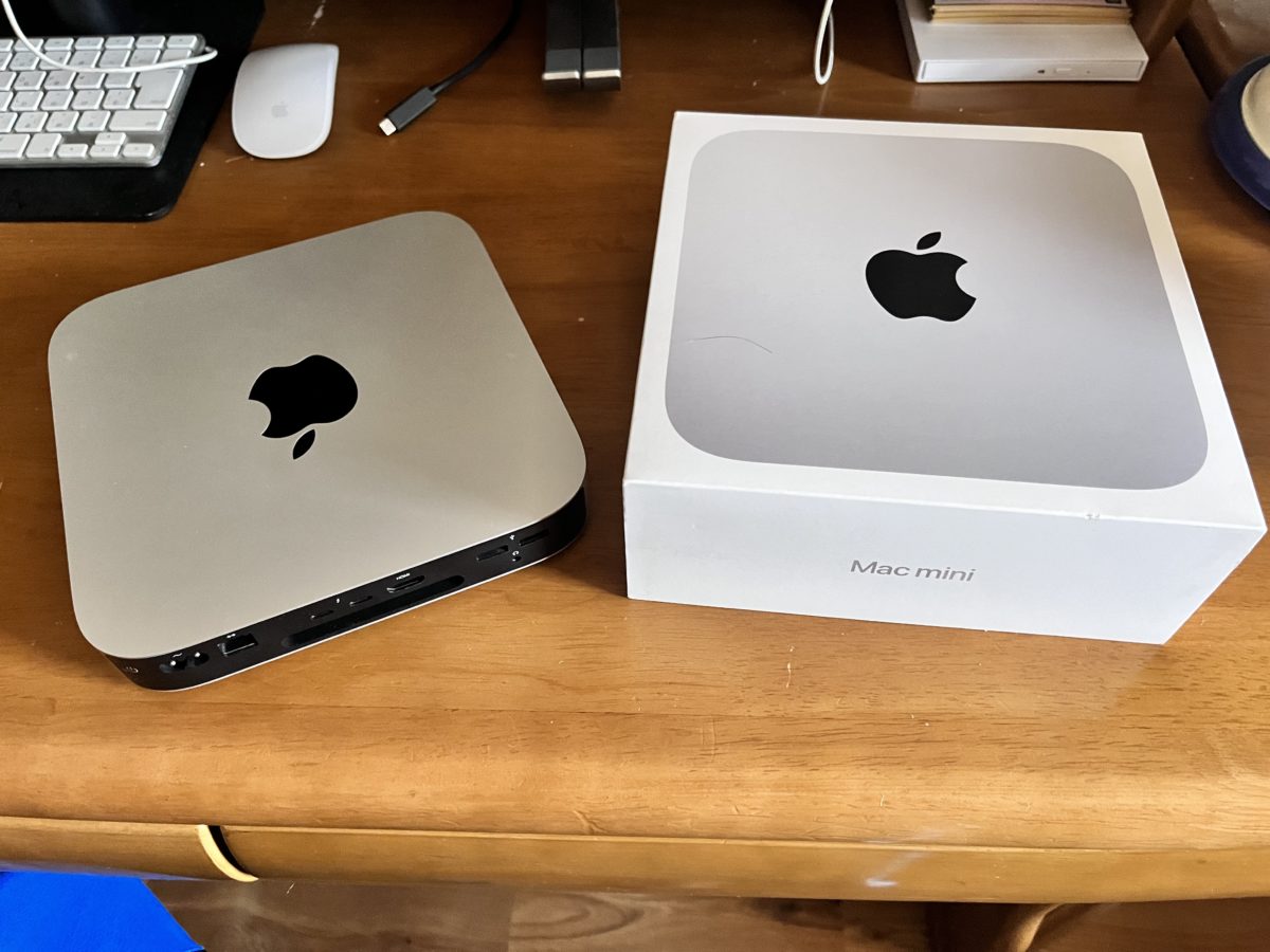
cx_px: 635
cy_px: 476
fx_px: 954
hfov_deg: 67.3
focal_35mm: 26
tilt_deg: -54.5
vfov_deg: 53.1
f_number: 1.6
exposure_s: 1/44
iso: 500
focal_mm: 5.1
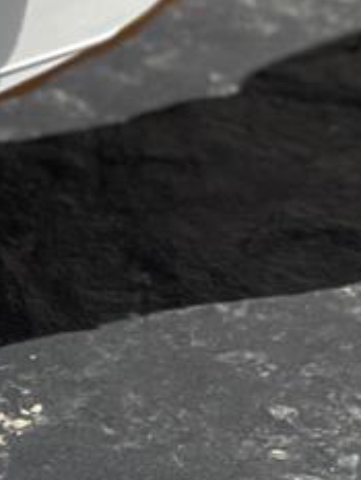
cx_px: -635
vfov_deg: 4.5
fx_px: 6113
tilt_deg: -28.7
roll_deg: +0.6
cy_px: -16
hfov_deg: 3.3
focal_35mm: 440
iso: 32
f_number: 2.2
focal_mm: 7.5
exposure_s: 1/2950
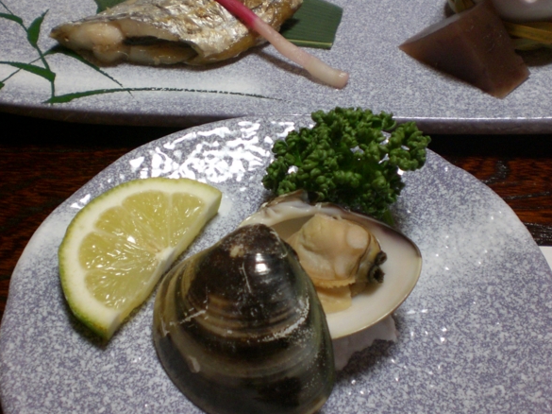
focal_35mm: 52
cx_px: 282
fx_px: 829
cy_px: 162
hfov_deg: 36.8
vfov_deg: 27.9
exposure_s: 1/25
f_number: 3.1
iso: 200
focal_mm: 6.3
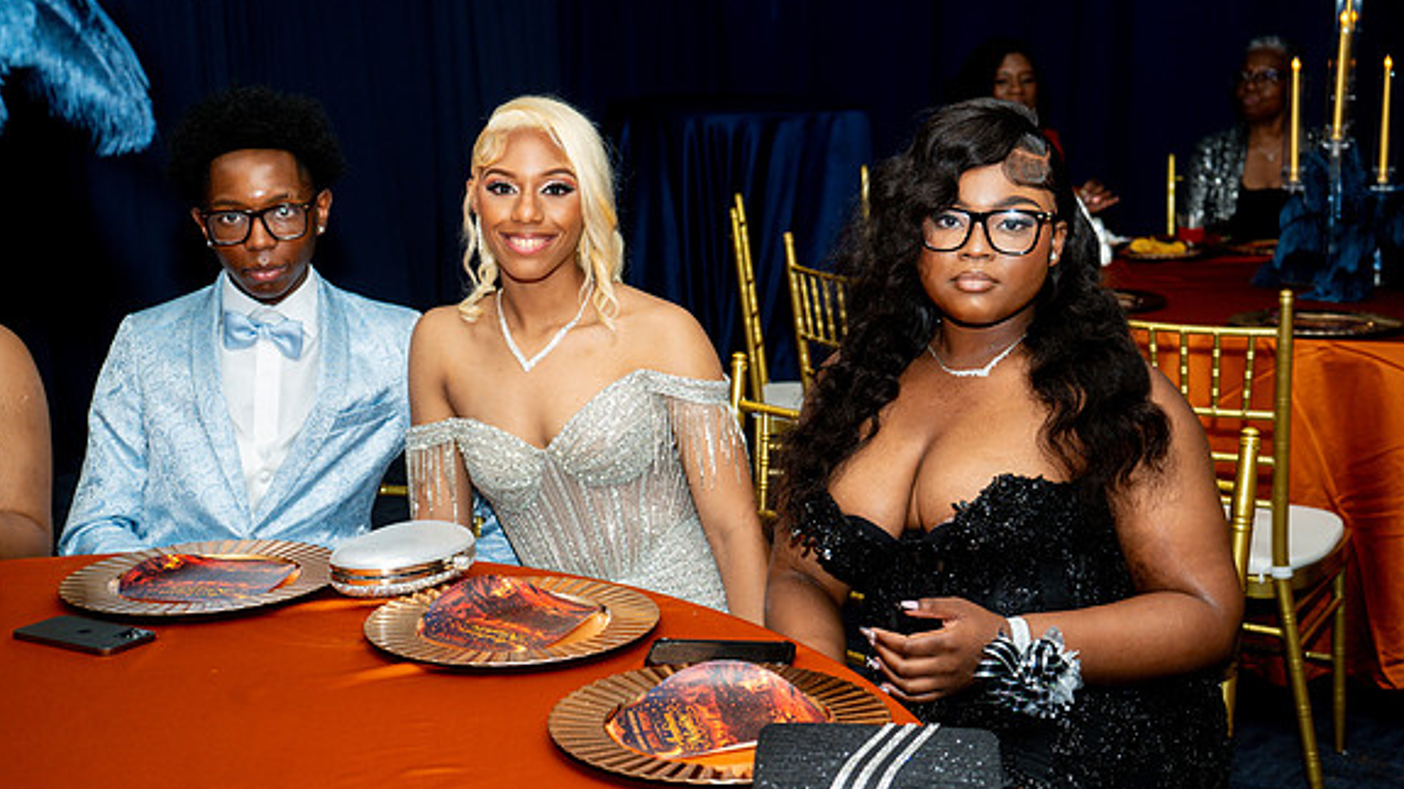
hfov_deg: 37.9
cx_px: 698
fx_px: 2047
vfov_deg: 21.8
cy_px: 341
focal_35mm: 55
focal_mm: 52
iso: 500
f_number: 5
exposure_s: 1/125
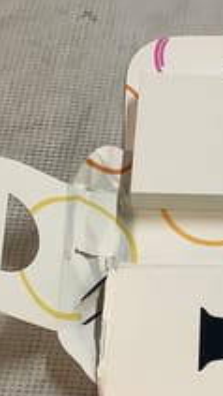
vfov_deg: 26.4
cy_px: 256
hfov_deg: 14.3
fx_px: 839
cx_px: 315
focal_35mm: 80
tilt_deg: -62.9
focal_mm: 3.3
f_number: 2.4
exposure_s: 1/50
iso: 125
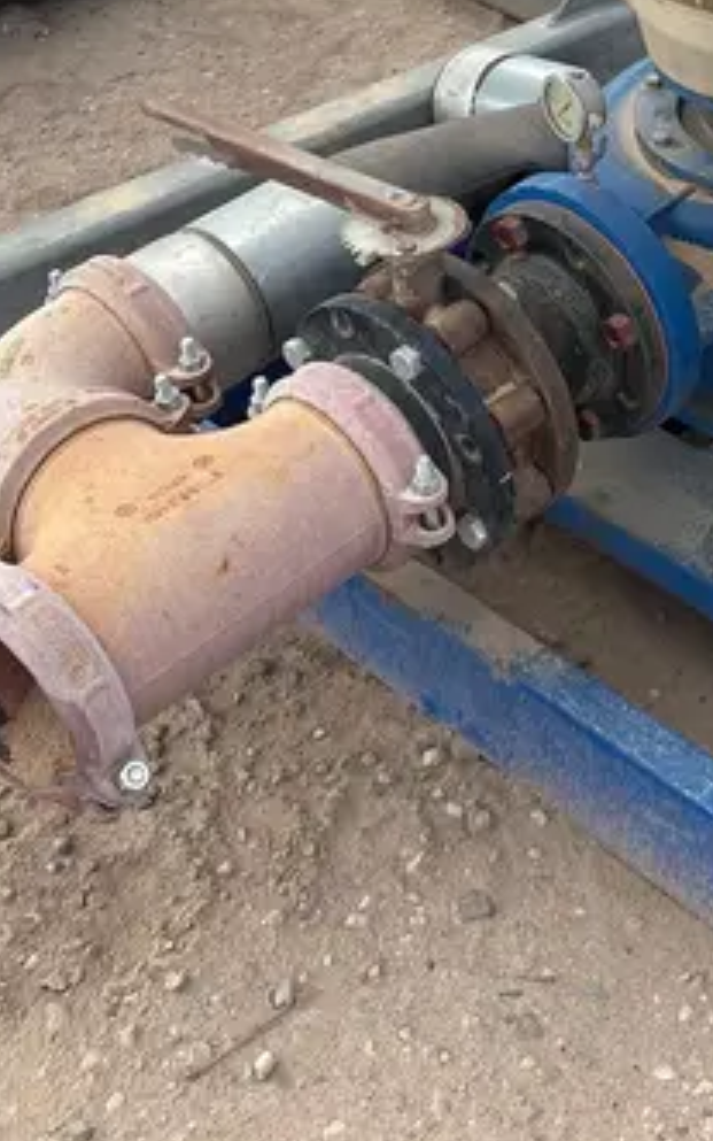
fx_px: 1896
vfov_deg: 31.9
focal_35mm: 61
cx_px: 720
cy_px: 119
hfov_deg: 20.6
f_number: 1.6
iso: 50
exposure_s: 1/1420
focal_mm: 5.96
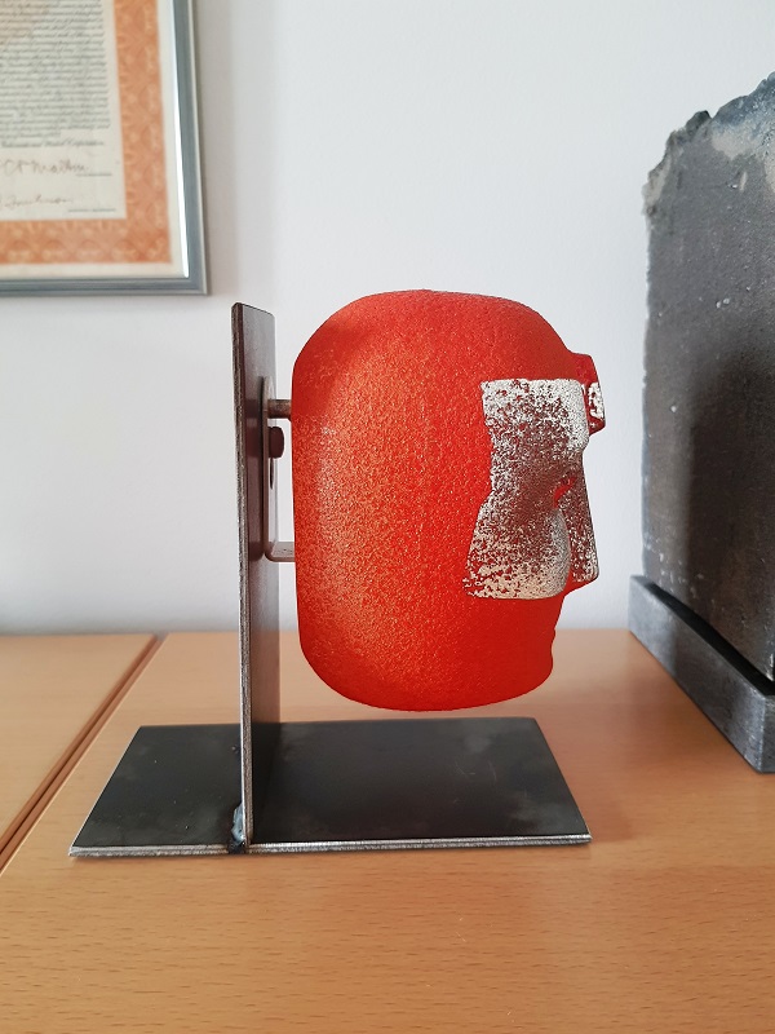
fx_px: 776
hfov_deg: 53.1
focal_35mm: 26
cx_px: 388
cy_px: 517
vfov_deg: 67.3
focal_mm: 4.3
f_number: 1.7
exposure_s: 1/30
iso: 160
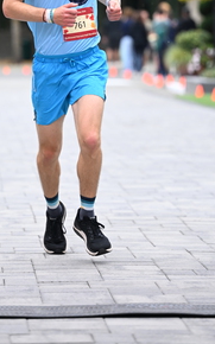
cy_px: 78
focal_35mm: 261
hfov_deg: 5.0
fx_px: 2449
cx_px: 55
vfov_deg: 8.0
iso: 1250
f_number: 2.8
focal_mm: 135
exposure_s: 1/1250
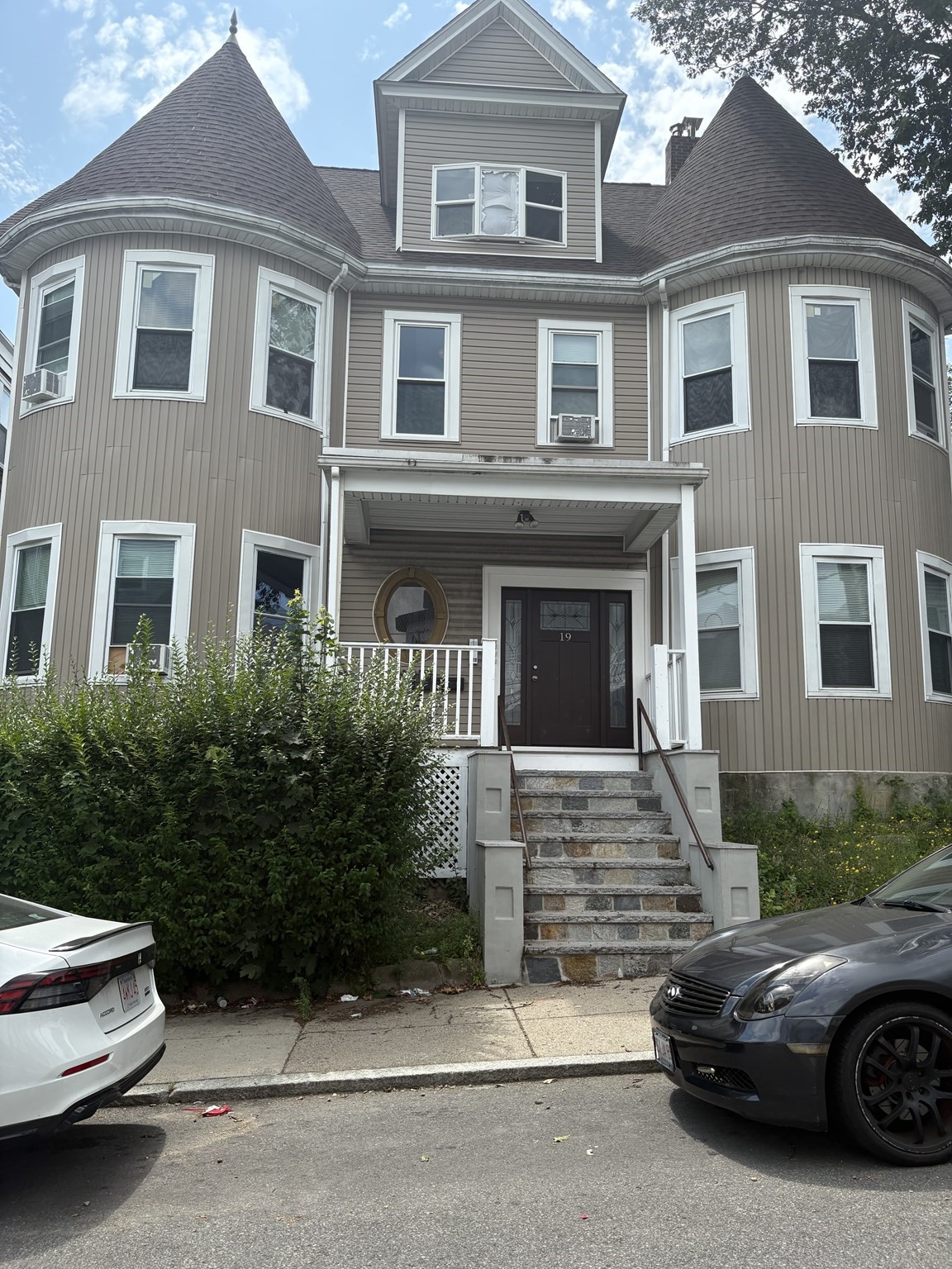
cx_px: 476
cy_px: 634
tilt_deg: +9.3
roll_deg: -1.7
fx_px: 953
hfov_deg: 53.1
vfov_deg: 67.3
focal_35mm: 26
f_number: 1.6
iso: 64
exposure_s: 1/2208
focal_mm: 5.96
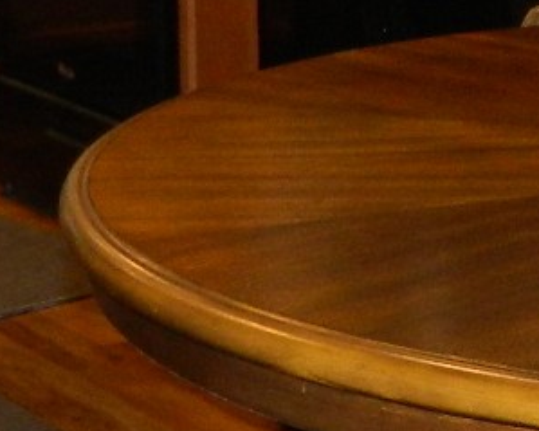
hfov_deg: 11.5
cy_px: 13
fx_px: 2663
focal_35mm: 167
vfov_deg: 9.2
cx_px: 508
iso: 200
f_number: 3.1
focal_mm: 4.5
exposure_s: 1/30
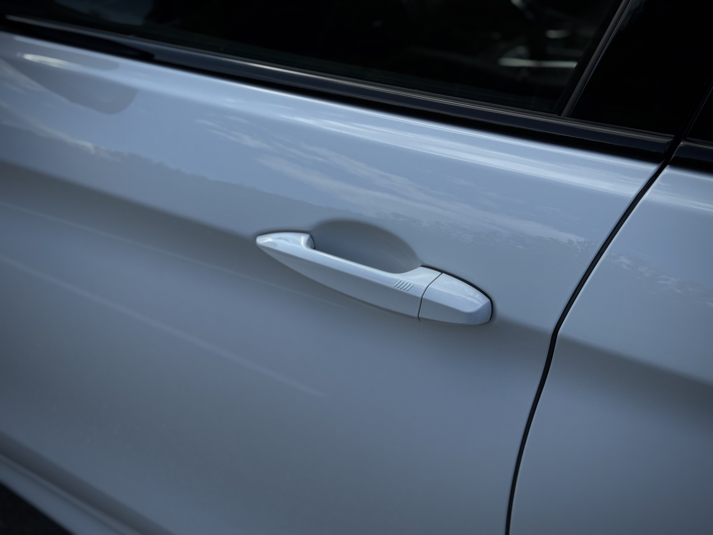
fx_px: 989
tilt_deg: -35.5
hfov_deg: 39.7
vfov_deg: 30.3
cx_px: 356
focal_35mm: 48
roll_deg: +2.4
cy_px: 268
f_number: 1.78
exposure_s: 1/3425
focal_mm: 6.76
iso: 64
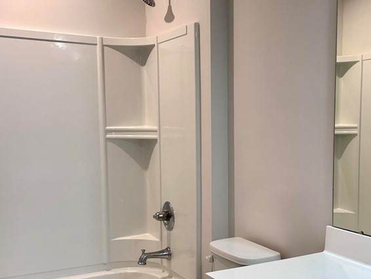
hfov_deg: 40.0
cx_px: 241
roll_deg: +0.5
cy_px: 186
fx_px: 504
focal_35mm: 47
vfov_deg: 30.7
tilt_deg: -5.9
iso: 80
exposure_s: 1/120
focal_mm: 5.7
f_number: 1.5
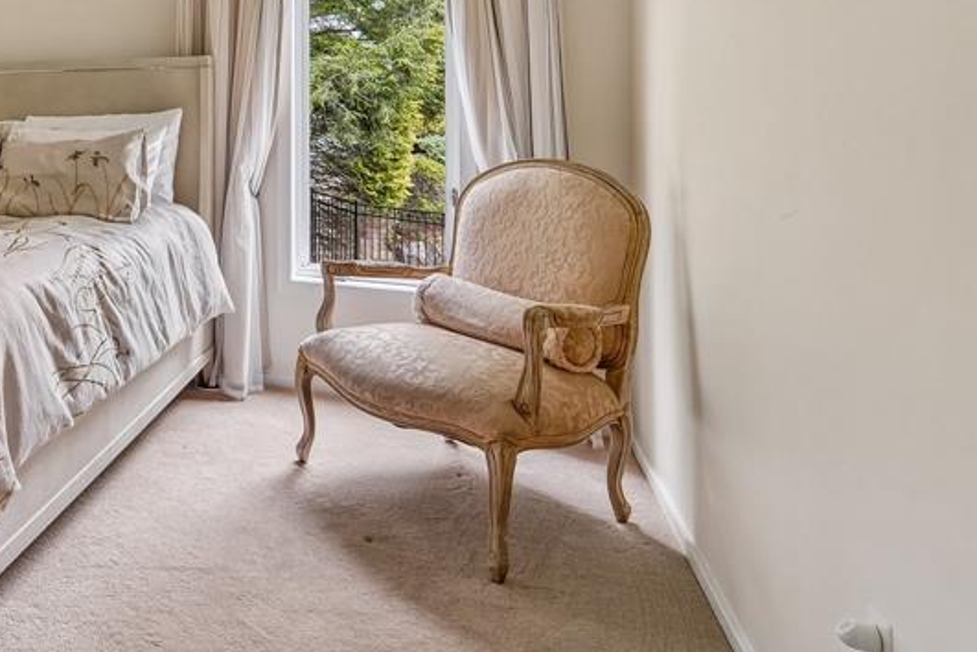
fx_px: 733
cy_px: 146
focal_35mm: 27
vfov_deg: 45.8
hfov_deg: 56.2
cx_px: 63
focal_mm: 14
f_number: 8
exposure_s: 1/15
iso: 400
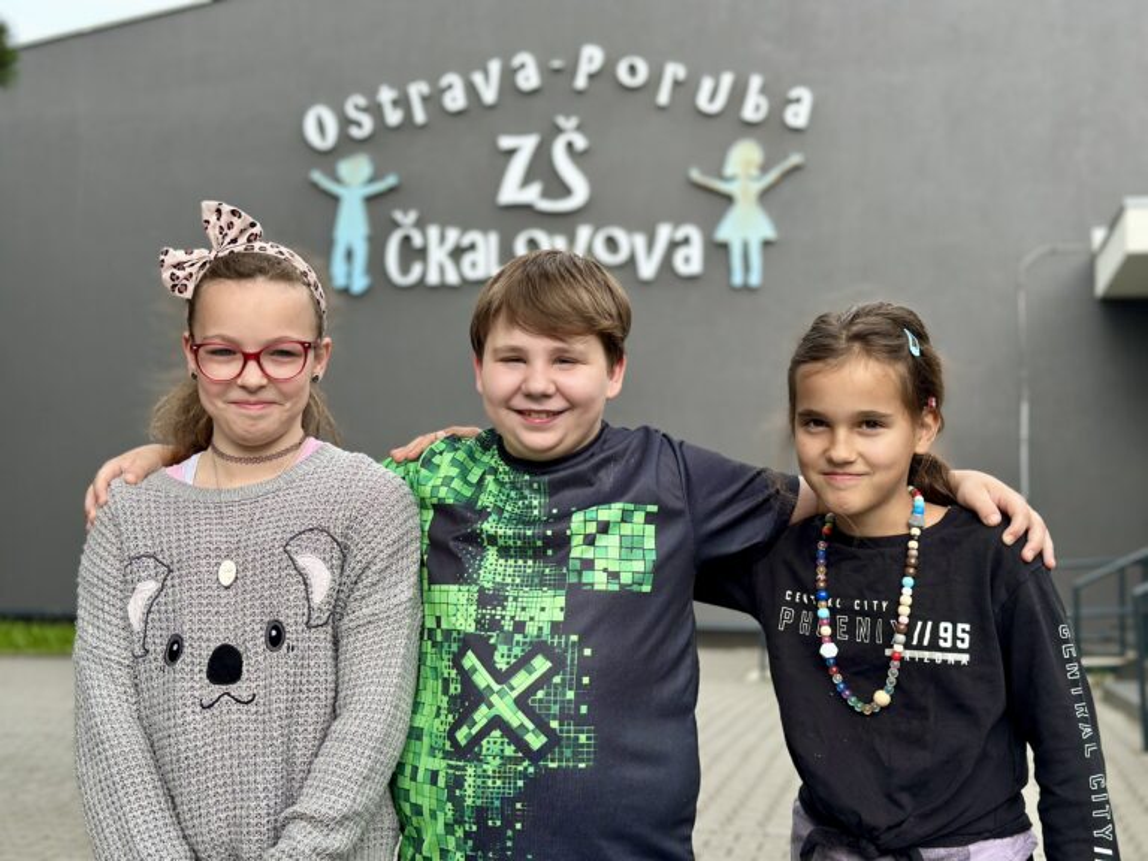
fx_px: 1592
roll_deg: -1.0
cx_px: 574
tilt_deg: +4.0
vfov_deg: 30.3
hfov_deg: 39.7
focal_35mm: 48
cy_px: 430
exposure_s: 1/1095
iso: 80
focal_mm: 6.86
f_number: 1.78
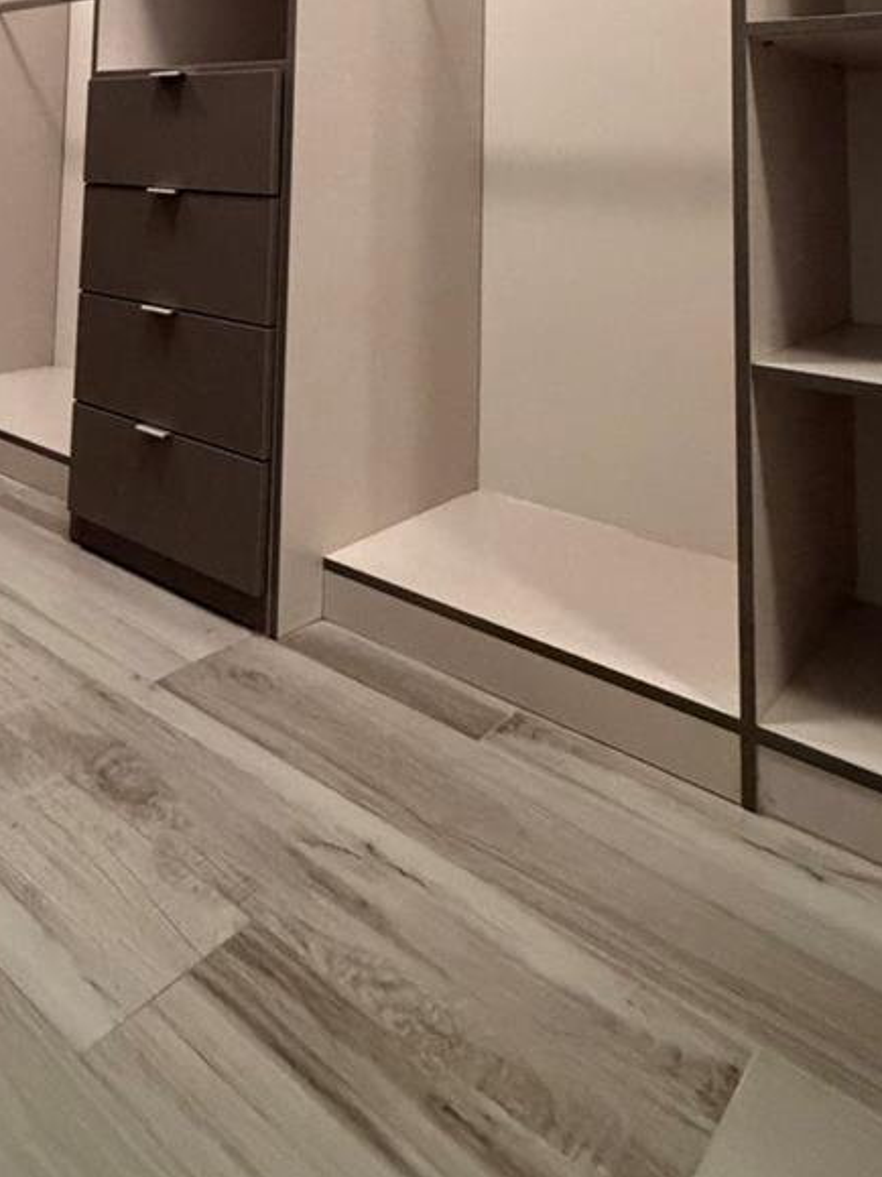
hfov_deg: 47.6
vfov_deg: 52.5
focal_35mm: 29
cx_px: 309
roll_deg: -2.0
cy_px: 73
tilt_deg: +5.5
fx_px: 986
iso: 640
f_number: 2.2
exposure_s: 1/60
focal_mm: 2.22
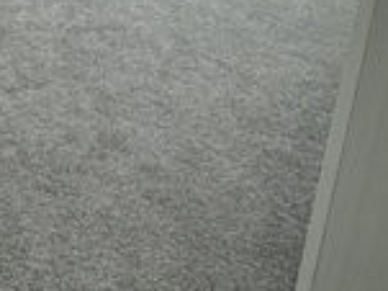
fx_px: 694
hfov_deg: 26.4
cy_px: -193
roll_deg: +0.2
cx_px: -119
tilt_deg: -14.0
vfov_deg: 19.3
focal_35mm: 62
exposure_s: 1/120
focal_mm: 2.22
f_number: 2.2
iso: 125
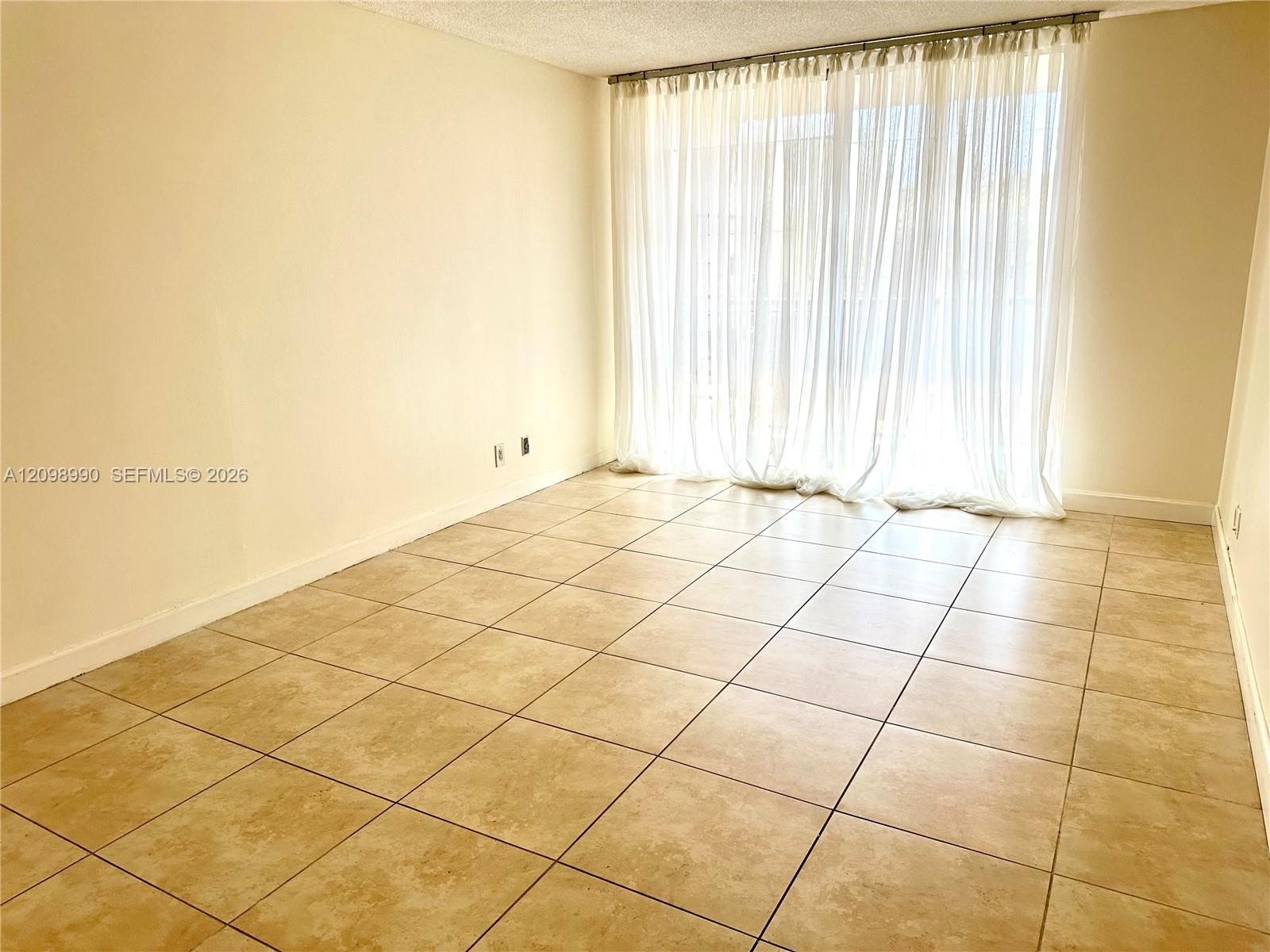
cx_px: 635
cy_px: 476
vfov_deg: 56.8
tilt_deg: -11.4
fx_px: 881
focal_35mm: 24
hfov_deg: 71.6
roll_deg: +1.0
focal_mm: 6.86
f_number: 1.78
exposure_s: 1/120
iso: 100
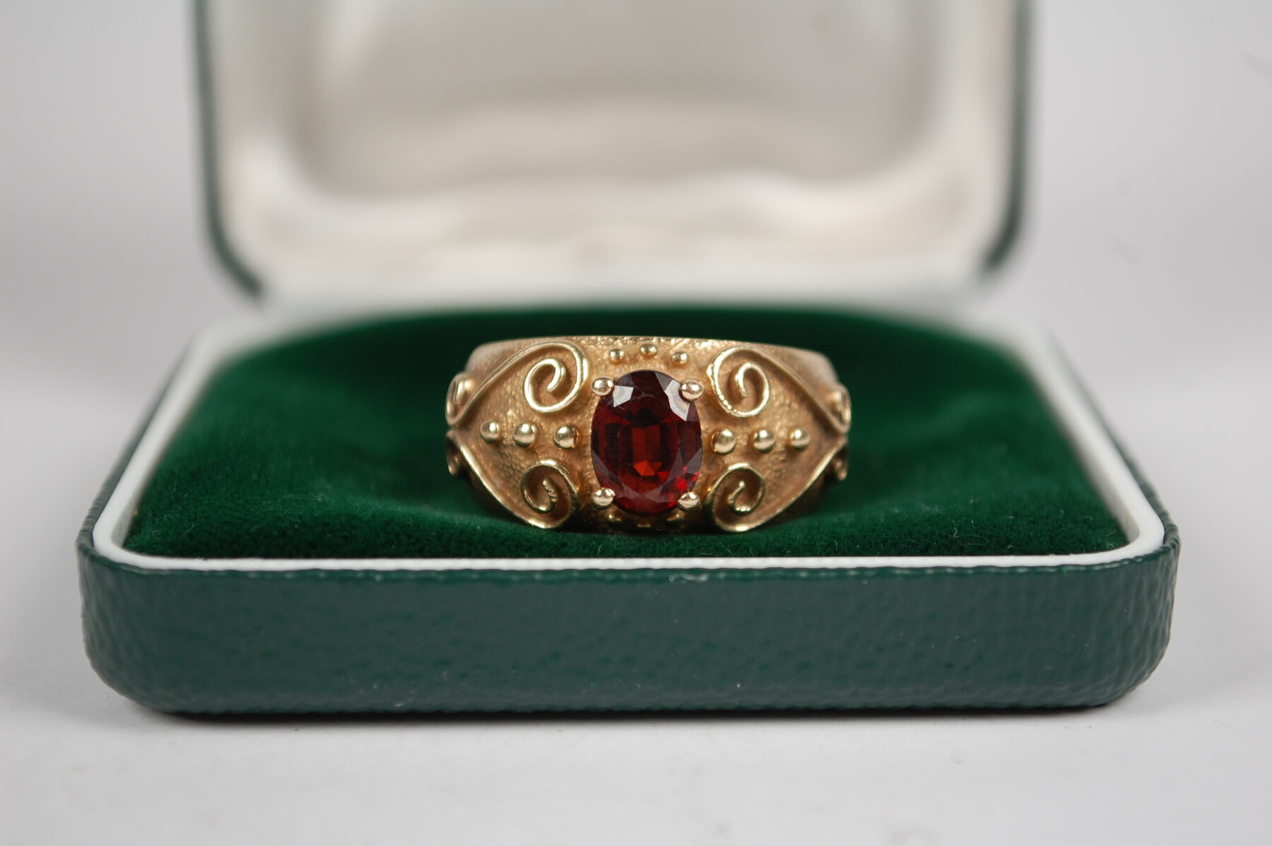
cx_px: 636
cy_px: 423
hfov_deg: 24.6
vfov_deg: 16.5
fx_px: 2913
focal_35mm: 82
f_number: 5.6
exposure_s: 1/125
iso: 200
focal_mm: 55
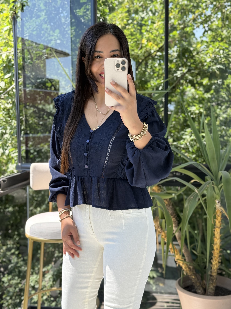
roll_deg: +1.0
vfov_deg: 39.7
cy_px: 154
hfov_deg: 30.3
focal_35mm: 48
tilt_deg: -17.3
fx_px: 427
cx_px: 116
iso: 64
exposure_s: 1/356
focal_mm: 6.76
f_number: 1.78
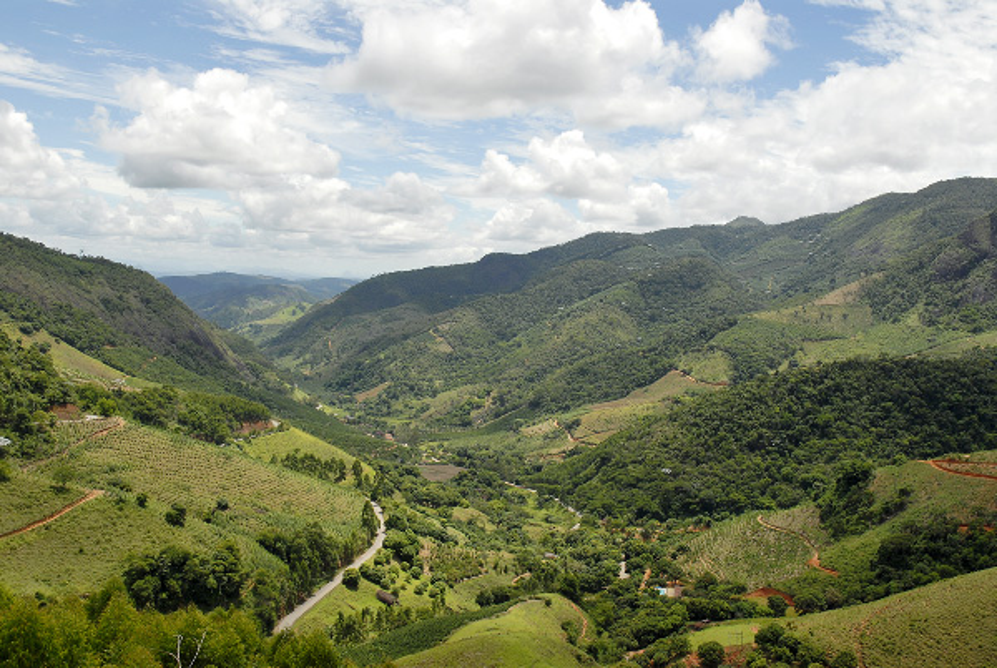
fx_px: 998
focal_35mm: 36
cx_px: 498
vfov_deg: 37.0
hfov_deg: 53.1
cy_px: 334
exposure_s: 1/160
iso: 100
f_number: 10
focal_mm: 24
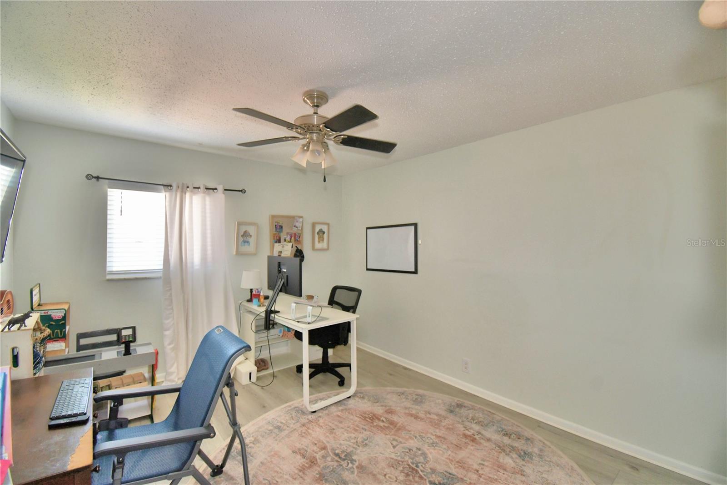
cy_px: 242
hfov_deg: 100.4
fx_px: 303
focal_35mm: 15
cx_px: 364
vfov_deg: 77.3
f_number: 4.5
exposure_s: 1/30
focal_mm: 10
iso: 220
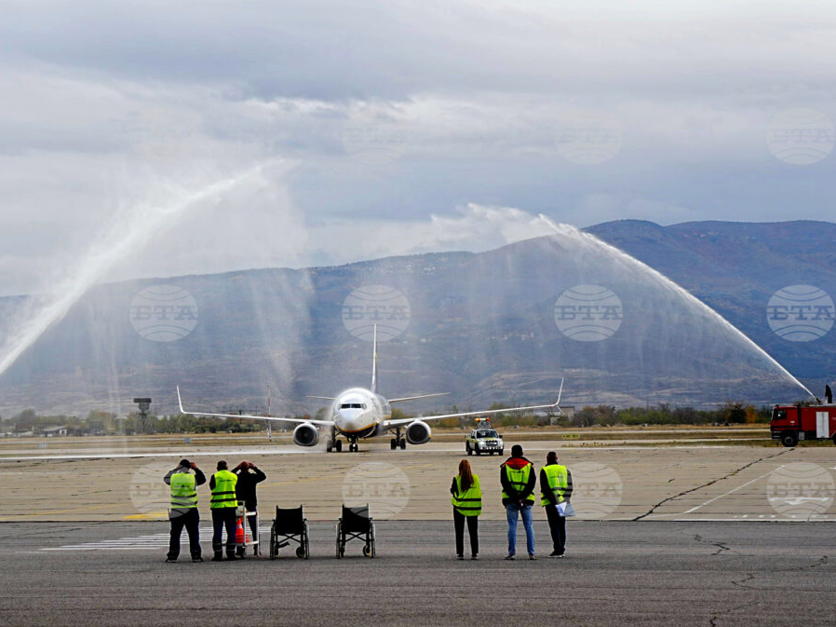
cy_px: 313
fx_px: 1907
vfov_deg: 18.7
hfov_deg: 24.7
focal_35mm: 79
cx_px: 376
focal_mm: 48
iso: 100
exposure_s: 1/323
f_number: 6.3
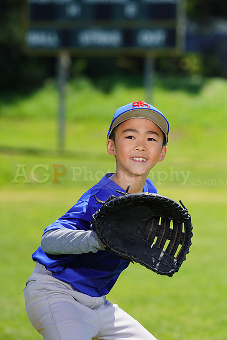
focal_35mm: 268
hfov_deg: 5.1
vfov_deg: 7.7
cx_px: 114
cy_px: 170
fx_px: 2533
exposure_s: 1/250
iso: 100
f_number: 8
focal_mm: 268
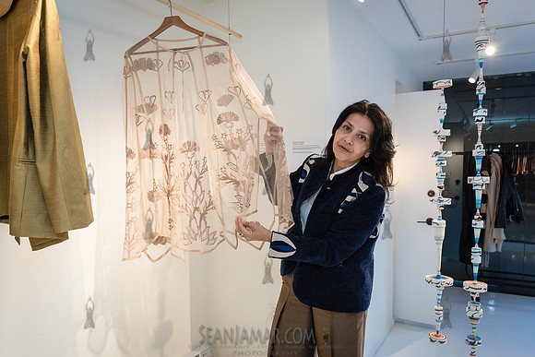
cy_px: 196
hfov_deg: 66.5
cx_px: 271
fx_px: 408
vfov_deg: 47.2
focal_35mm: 27
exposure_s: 1/250
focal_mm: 24
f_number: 4.5
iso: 1600
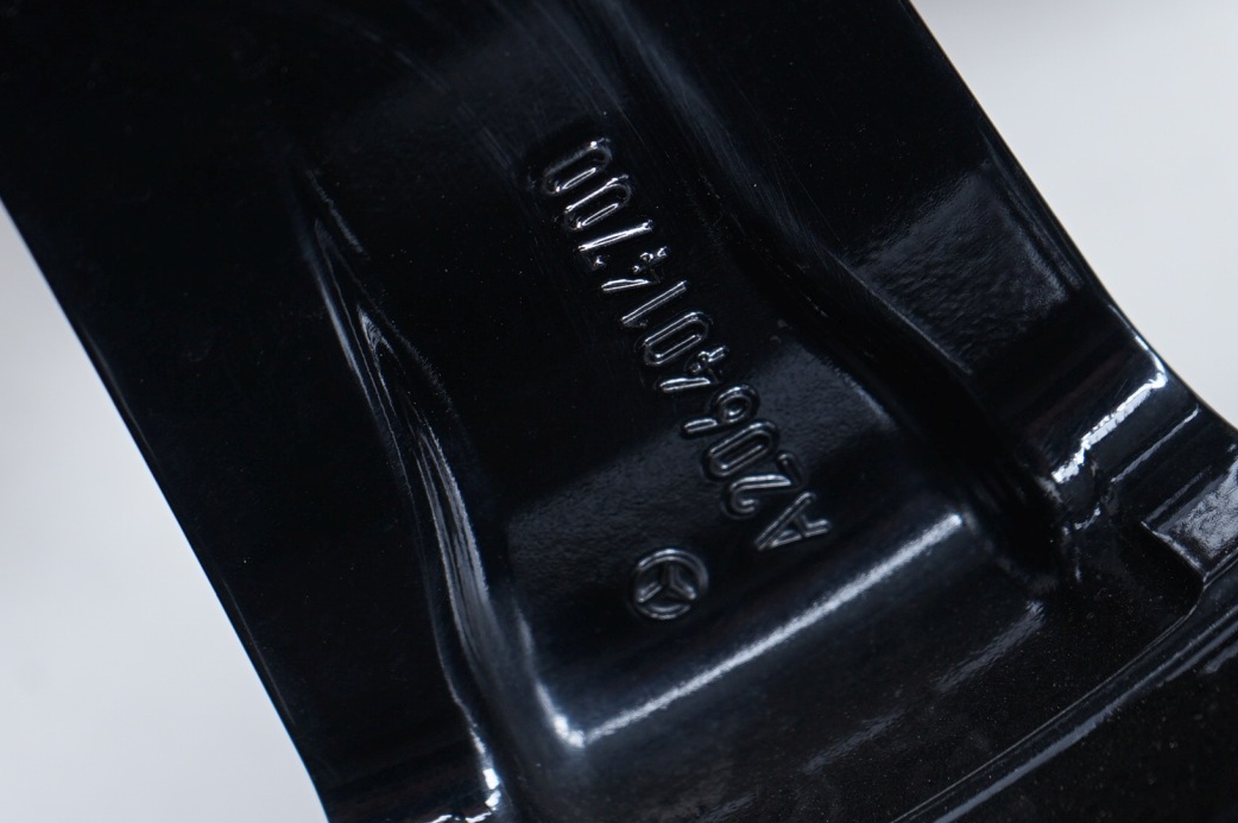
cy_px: 216
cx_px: 682
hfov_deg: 19.5
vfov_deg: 13.0
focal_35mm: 105
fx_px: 3608
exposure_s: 1/125
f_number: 5.6
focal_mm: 57
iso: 250
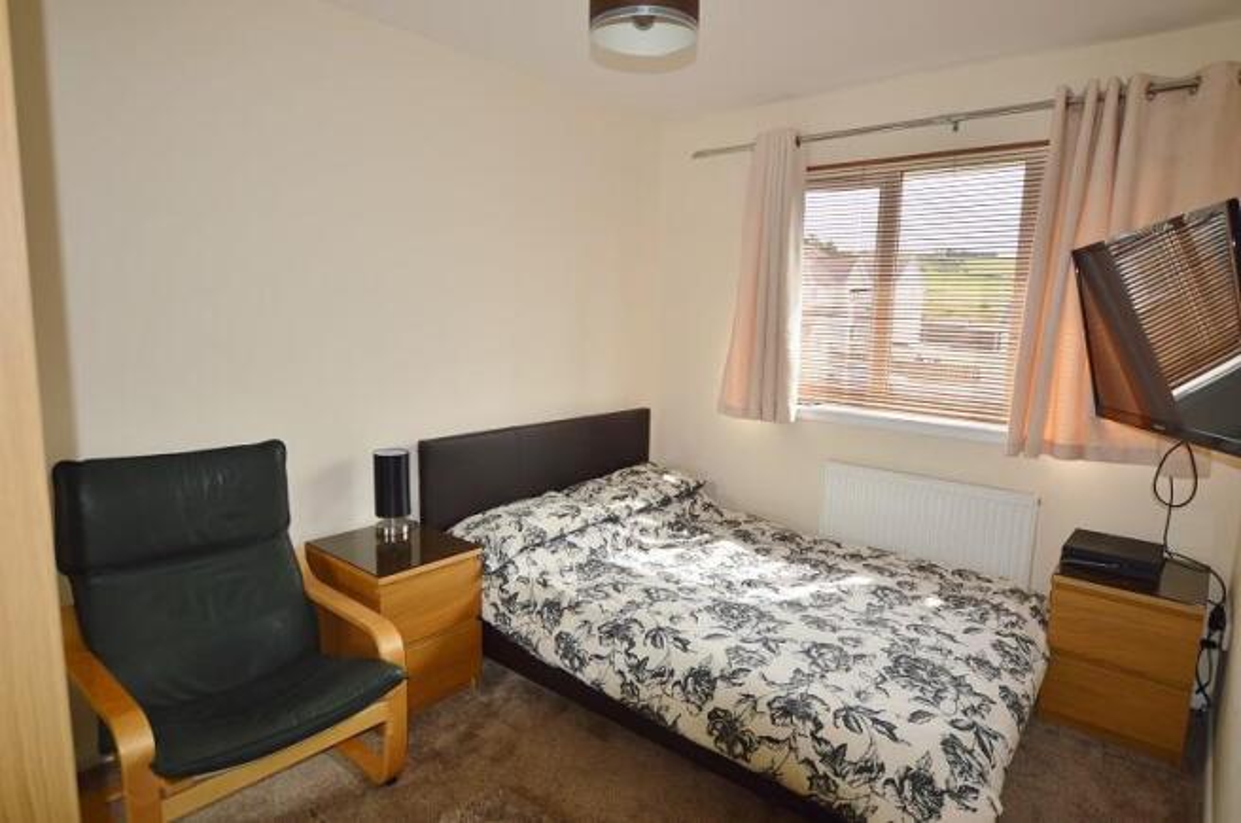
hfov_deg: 85.5
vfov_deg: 63.0
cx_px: 620
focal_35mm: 20
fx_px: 671
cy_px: 412
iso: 125
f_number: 3.5
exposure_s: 1/200
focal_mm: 13
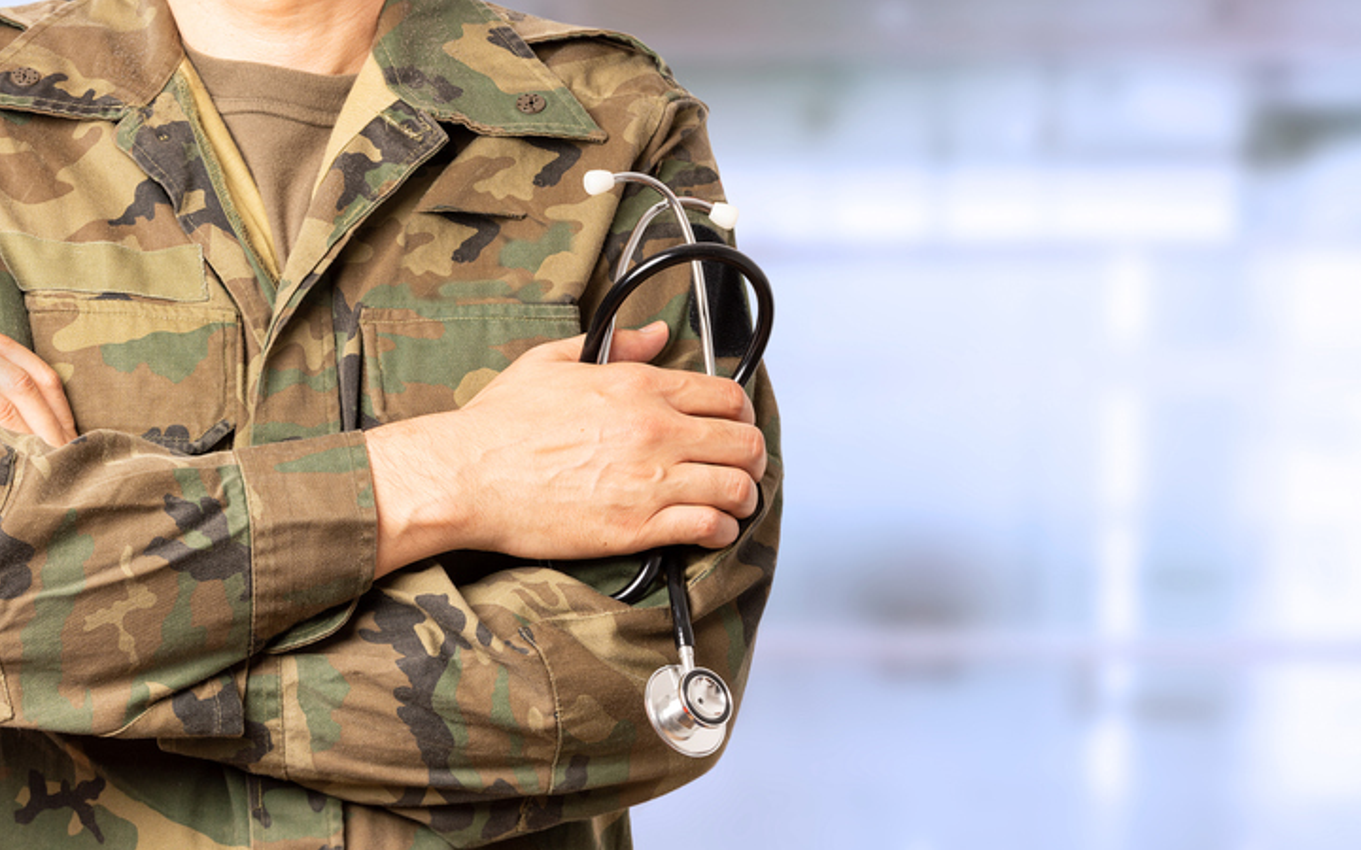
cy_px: 453
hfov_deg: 13.0
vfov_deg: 8.1
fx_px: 5991
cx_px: 683
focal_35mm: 162
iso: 100
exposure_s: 1/200
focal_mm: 105
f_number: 14
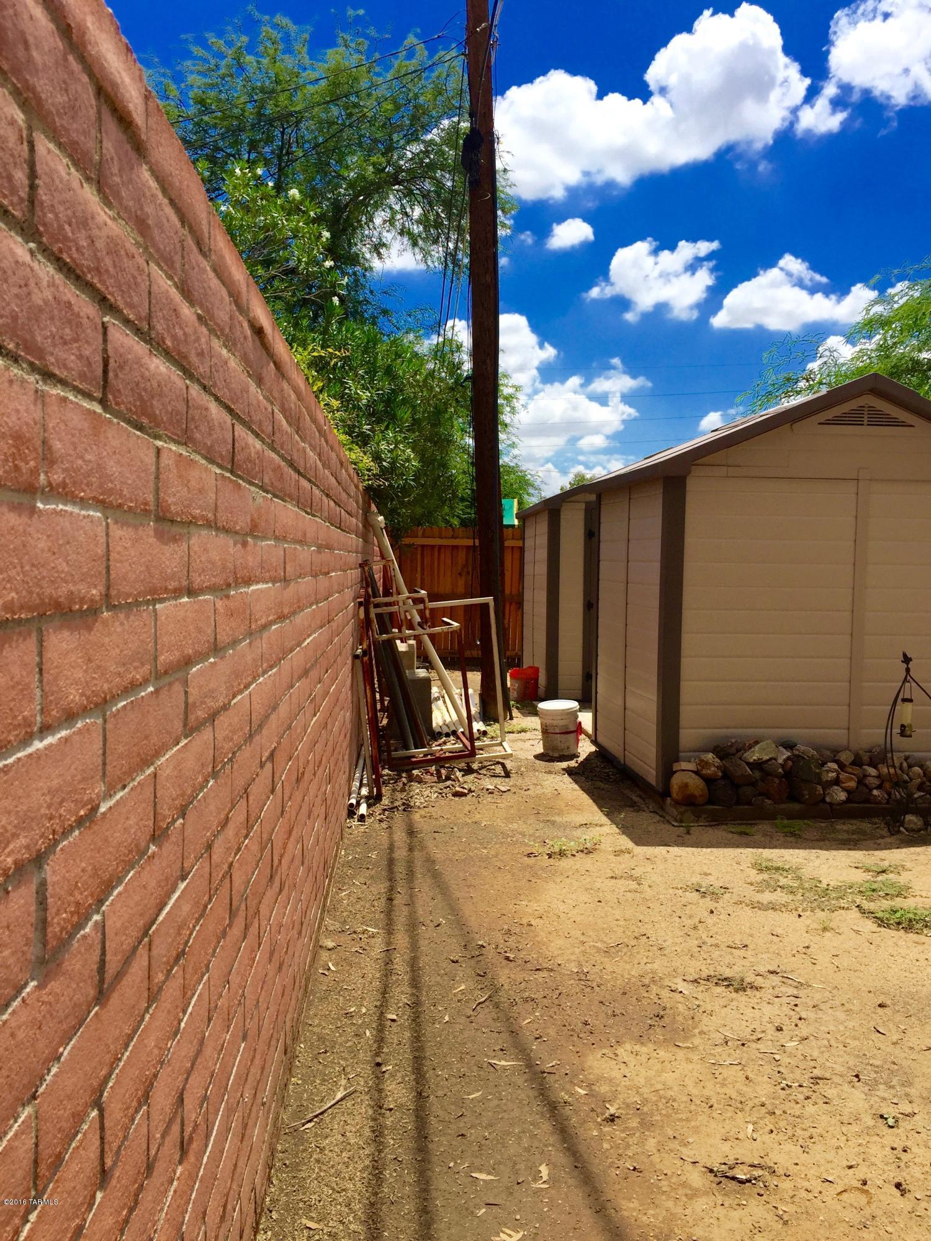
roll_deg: -0.9
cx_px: 466
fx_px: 1040
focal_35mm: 29
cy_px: 620
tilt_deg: -1.9
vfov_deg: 61.7
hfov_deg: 48.2
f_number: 2.2
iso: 32
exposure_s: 1/3300
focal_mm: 4.15
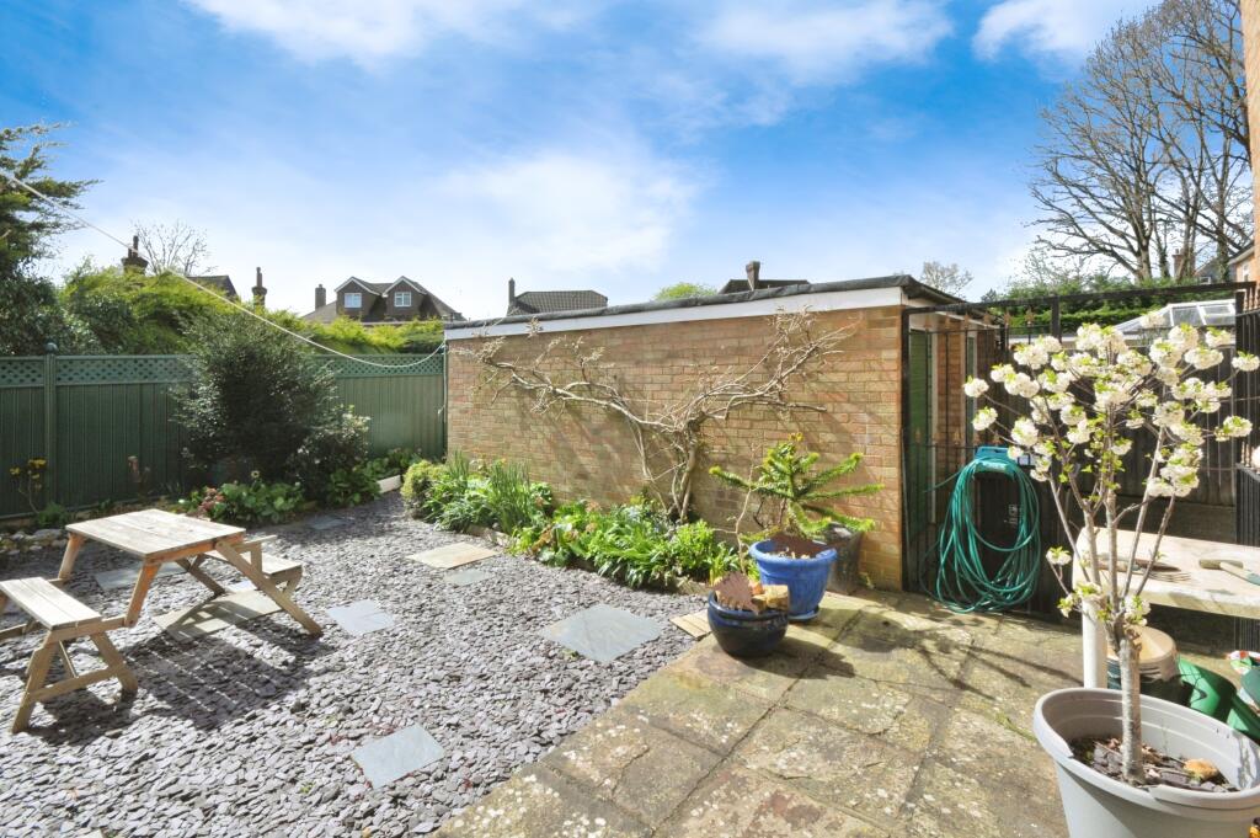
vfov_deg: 77.2
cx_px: 630
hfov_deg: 100.4
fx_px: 525
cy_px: 419
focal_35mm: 15
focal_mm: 10
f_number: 13
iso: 500
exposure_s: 1/640
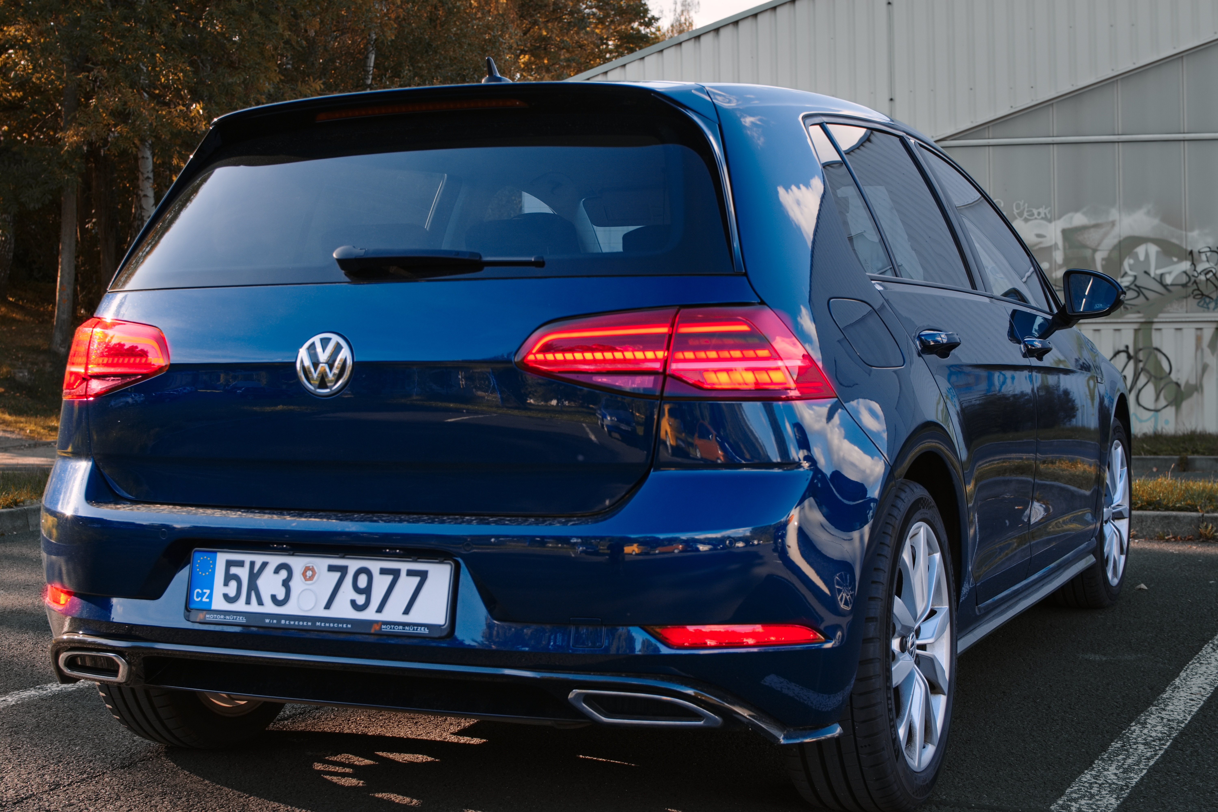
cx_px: 609
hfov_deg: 37.9
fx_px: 1776
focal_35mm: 52
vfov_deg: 25.8
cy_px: 406
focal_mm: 35
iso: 100
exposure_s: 1/125
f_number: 5.6
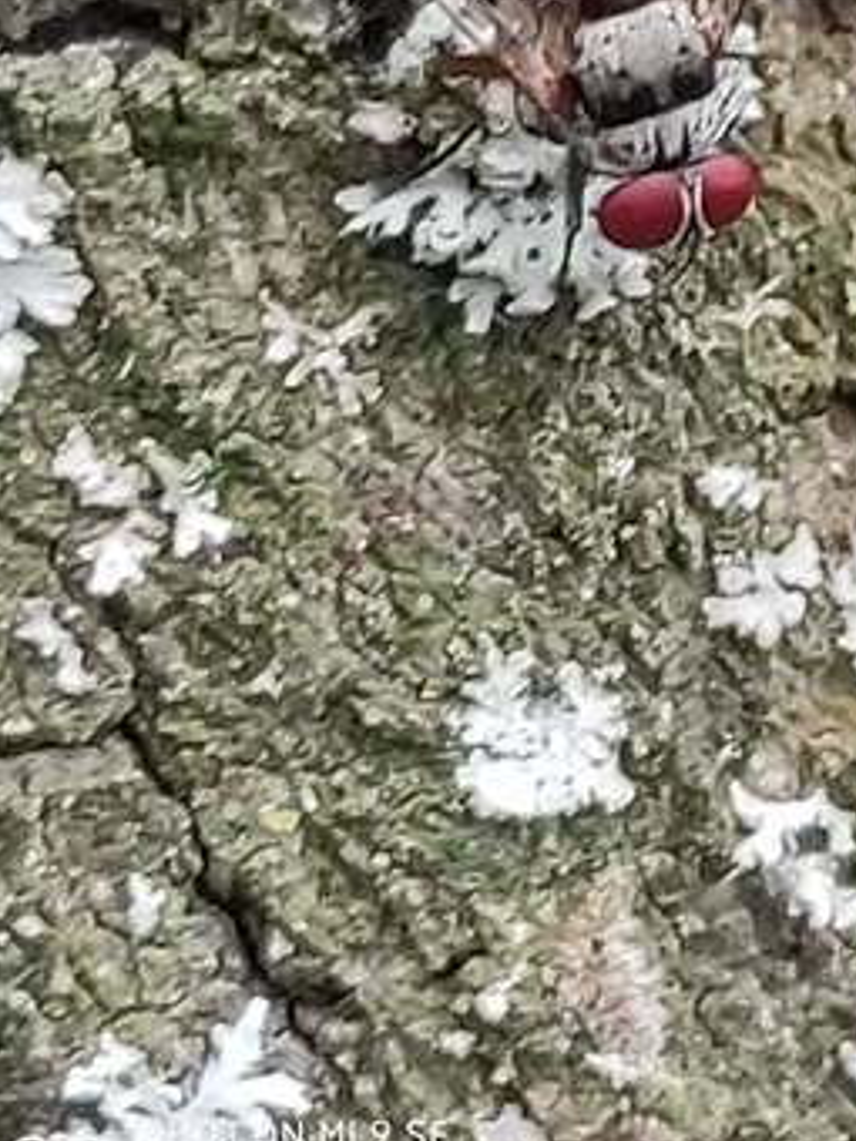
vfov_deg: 37.2
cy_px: 195
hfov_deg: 29.0
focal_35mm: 49
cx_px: 688
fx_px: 1616
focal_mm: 4.77
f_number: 1.75
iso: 672
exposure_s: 1/60
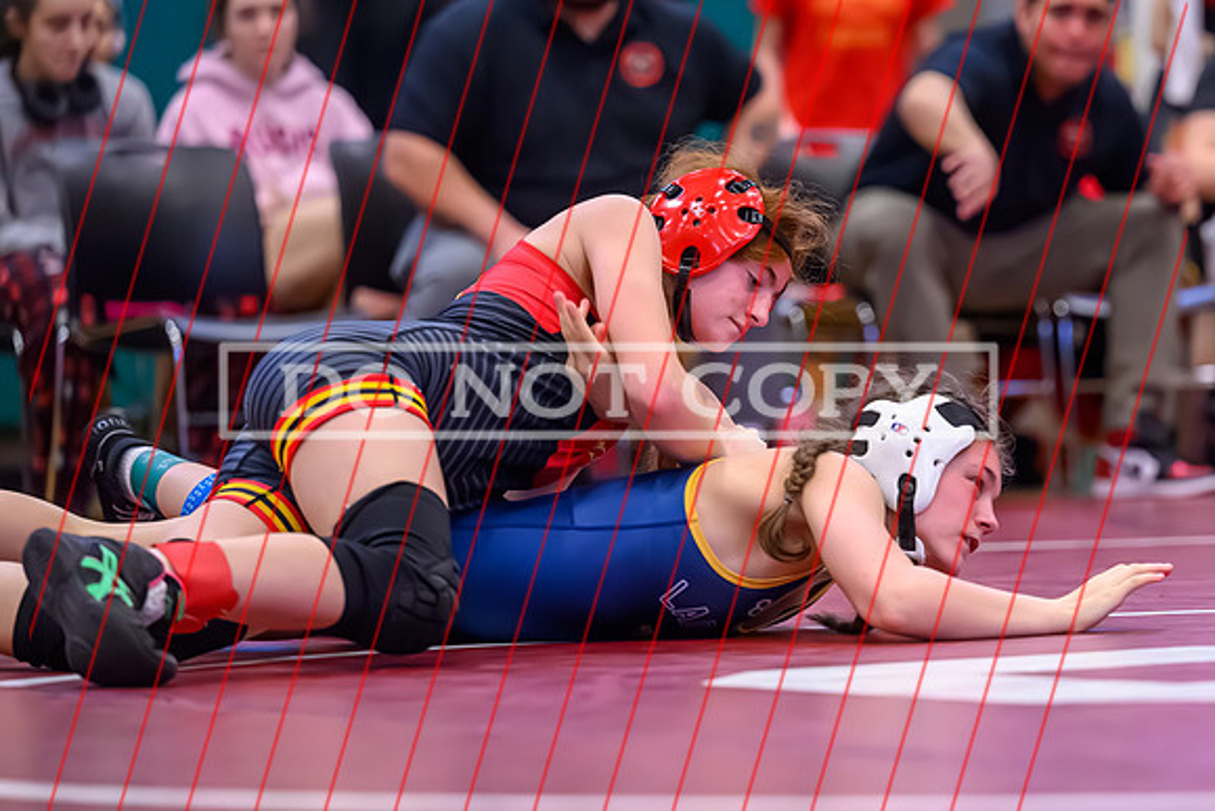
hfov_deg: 11.2
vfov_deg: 7.5
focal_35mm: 183
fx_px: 6192
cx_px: 819
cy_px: 392
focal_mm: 135
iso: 10000
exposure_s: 1/640
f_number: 2.8
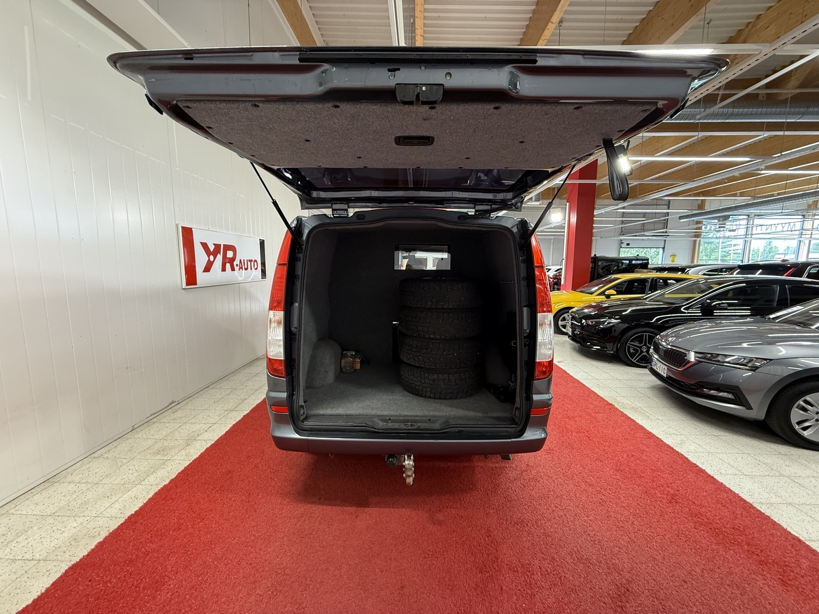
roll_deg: -0.3
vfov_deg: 85.7
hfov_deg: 102.1
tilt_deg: -6.4
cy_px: 307
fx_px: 331
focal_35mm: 14
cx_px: 410
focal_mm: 2.22
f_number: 2.2
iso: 320
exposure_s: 1/62
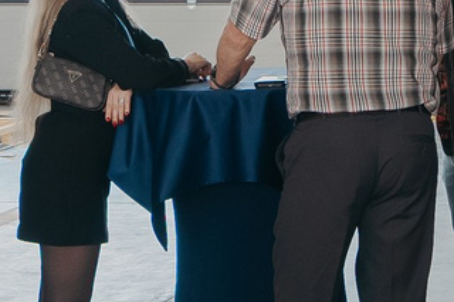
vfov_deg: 6.0
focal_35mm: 224
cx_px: 467
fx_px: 2823
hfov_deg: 9.1
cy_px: -239
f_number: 3.2
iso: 160
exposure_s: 1/125
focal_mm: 28
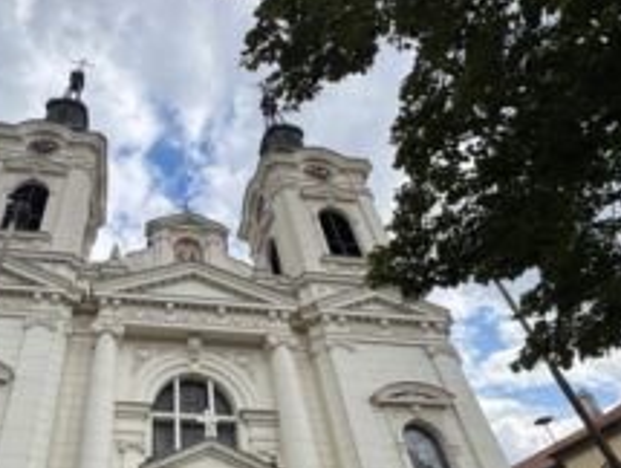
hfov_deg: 63.7
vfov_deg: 52.0
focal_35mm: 26
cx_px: 165
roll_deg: -0.9
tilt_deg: +39.8
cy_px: 321
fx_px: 467
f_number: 2.2
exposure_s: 1/1709
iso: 50
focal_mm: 2.22
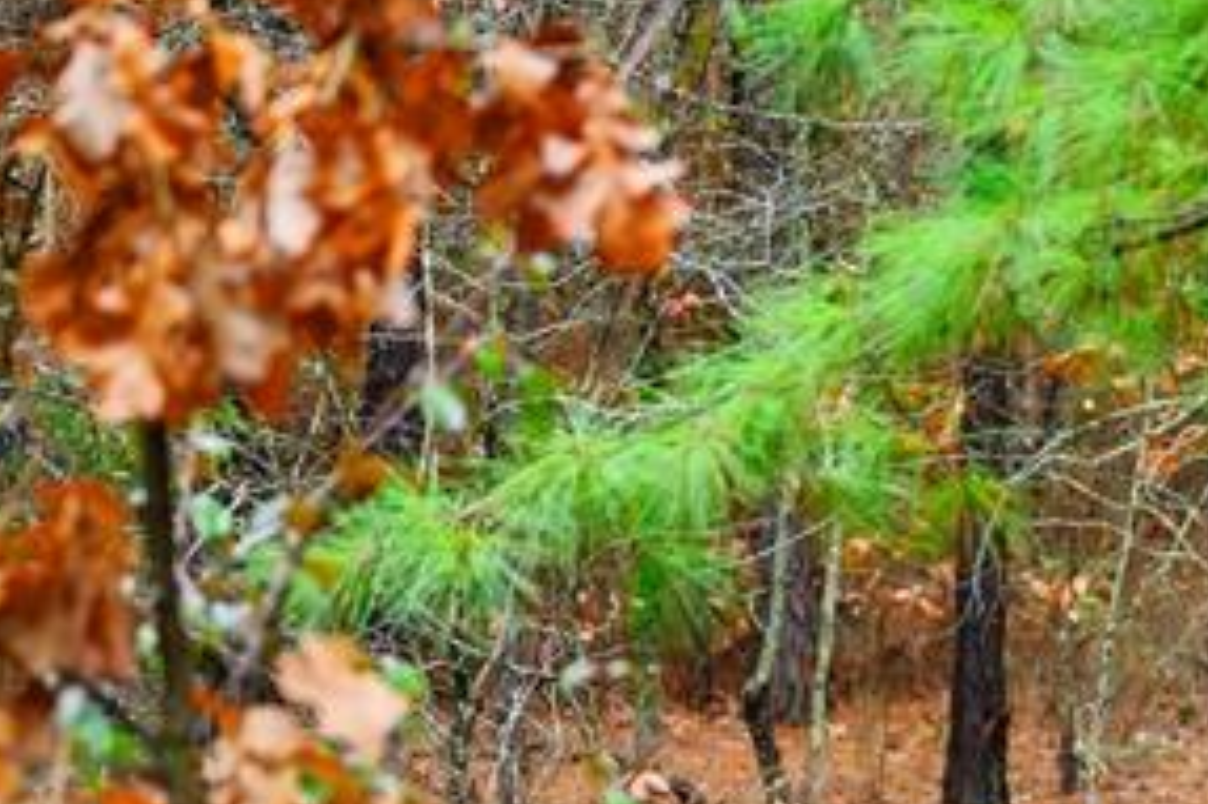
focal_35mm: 178
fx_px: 5969
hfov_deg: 11.2
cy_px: 876
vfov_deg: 7.7
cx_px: 1648
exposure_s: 1/320
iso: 100
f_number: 1.8
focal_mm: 50
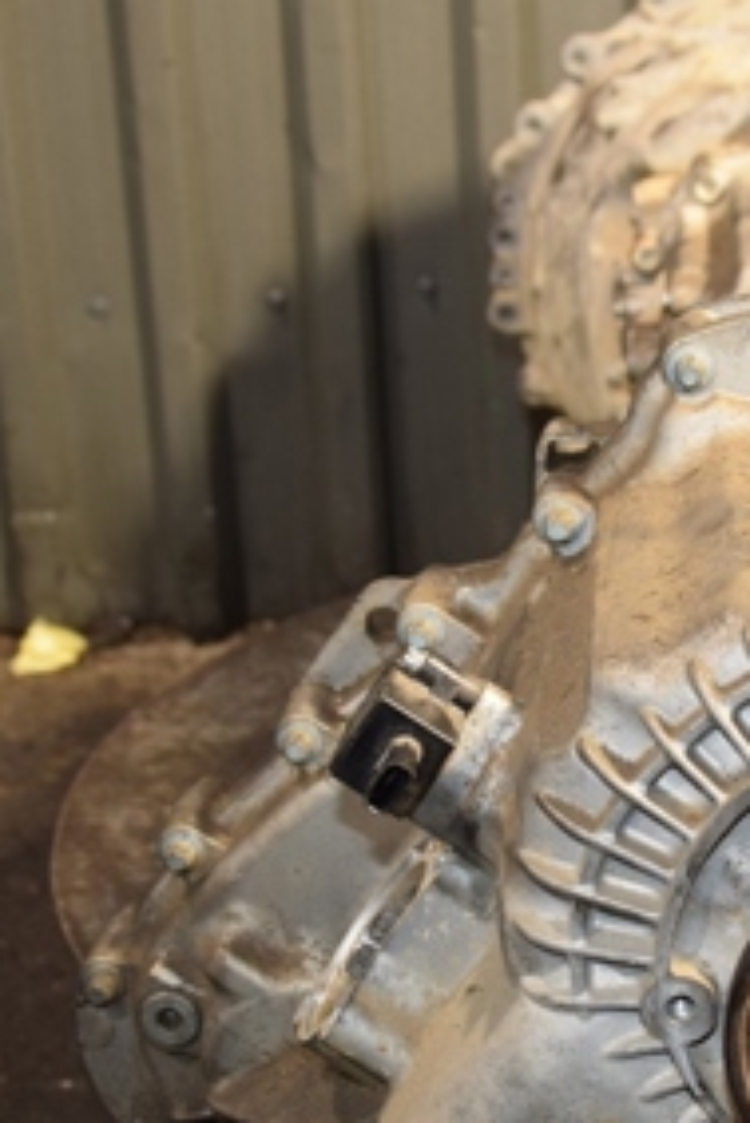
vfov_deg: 28.4
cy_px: 631
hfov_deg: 18.8
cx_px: 675
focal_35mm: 71
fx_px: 2220
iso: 800
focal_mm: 21
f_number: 5
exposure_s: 1/80
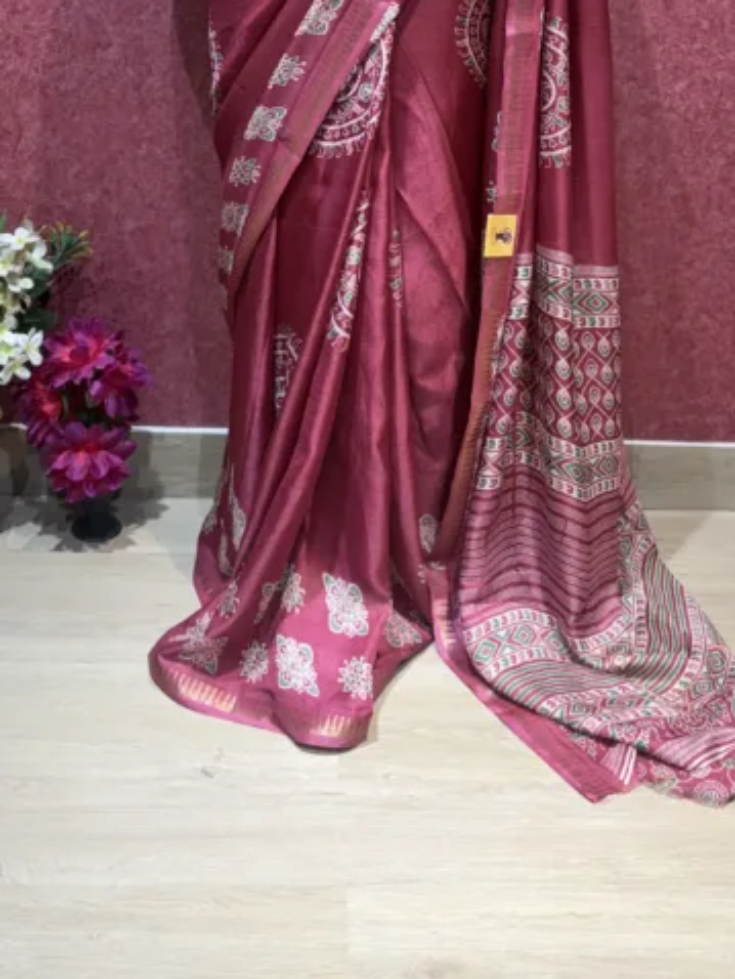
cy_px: 75
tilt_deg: -10.9
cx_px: 373
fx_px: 1386
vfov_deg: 36.2
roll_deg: -2.8
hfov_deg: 29.7
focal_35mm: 49
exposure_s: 1/100
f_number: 1.6
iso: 64
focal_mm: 5.96
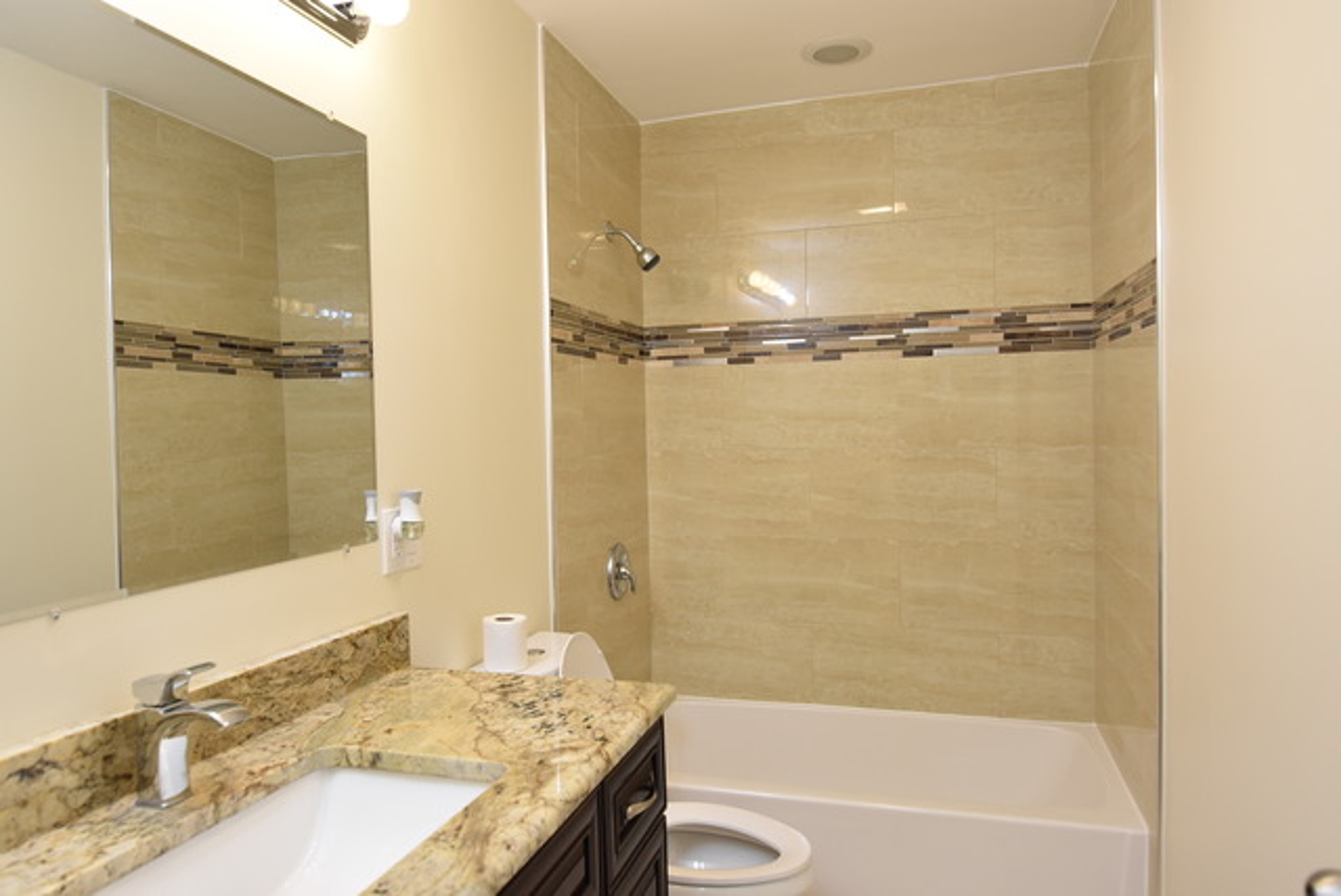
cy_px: 448
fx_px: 839
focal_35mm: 22
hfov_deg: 77.3
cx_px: 670
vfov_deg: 56.3
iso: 800
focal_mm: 15
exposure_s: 1/80
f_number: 4.5
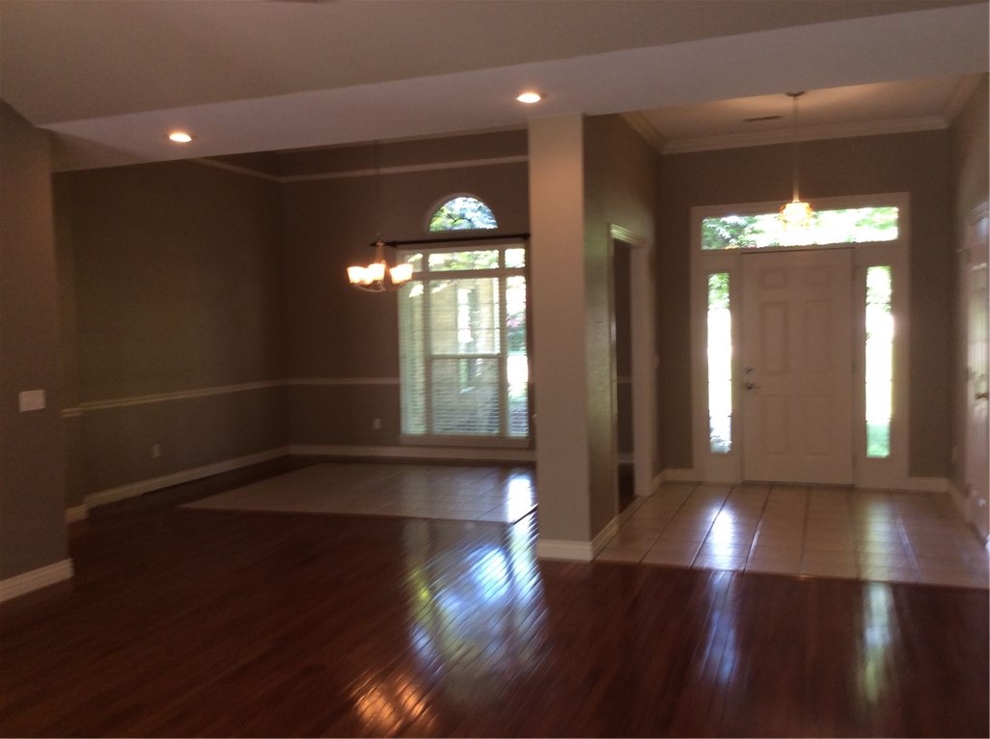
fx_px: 914
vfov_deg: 44.0
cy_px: 370
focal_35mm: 32
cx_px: 495
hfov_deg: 56.9
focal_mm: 3.3
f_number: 2.4
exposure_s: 1/24
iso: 50
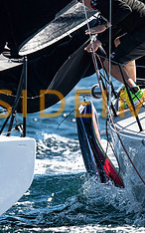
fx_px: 7191
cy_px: 97
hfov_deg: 1.2
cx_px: 108
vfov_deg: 1.9
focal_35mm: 1136
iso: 320
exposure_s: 1/1600
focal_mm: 300
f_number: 5
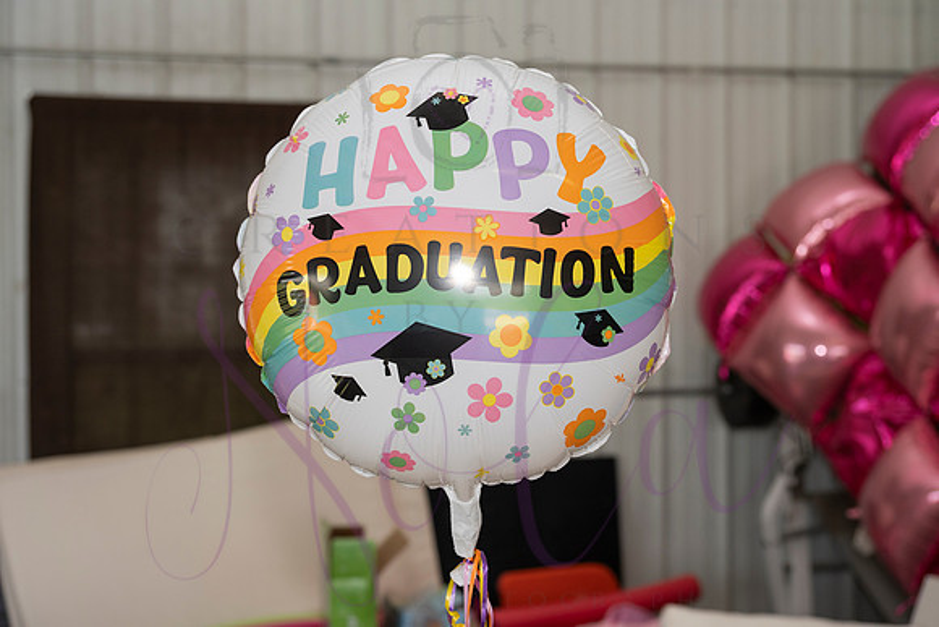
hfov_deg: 34.1
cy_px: 306
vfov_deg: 23.1
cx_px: 459
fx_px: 1531
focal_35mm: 59
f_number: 4
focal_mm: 56
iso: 400
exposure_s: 1/640
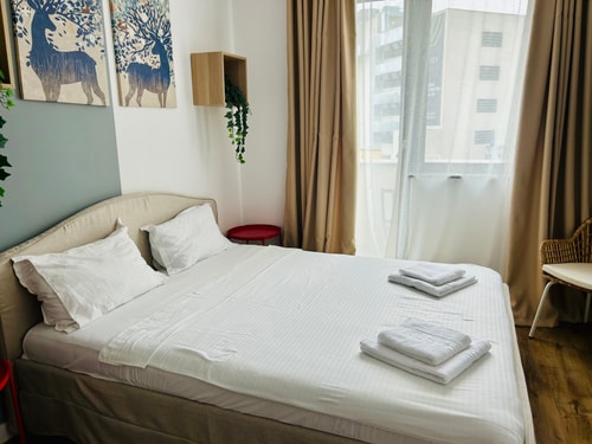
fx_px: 445
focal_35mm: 26
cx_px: 296
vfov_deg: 53.1
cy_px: 222
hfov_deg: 67.3
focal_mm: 5.7
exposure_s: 1/100
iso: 40
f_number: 1.5
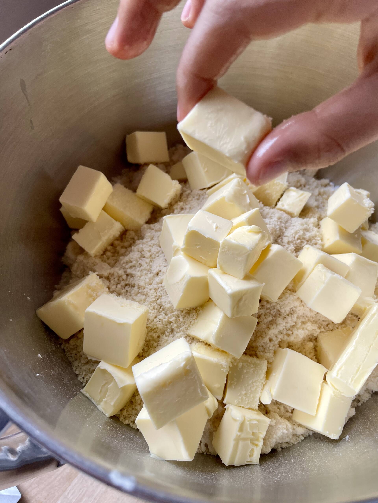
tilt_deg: -61.6
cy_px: 252
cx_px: 189
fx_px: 379
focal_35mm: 26
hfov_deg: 53.1
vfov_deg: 67.3
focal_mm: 4.2
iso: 100
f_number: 1.6
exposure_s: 1/121
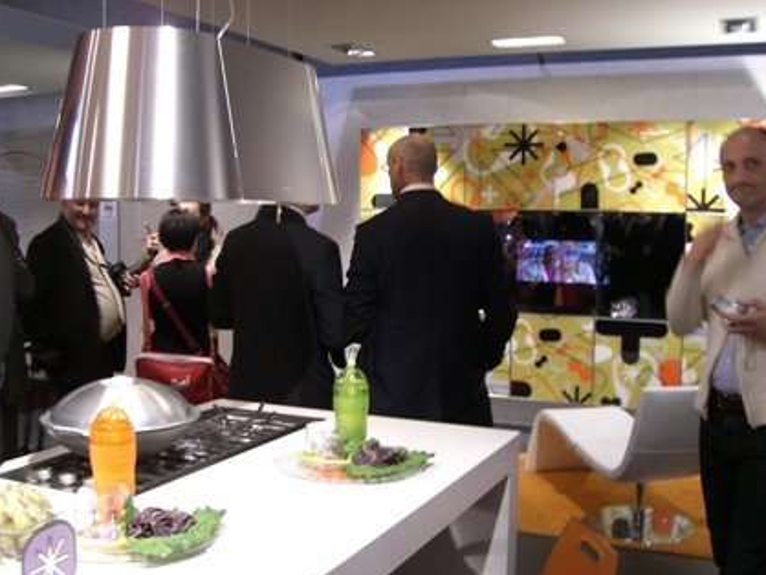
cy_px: 298
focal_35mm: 40
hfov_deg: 46.8
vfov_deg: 36.0
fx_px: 886
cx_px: 368
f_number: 2.7
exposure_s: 1/15
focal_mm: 6.2
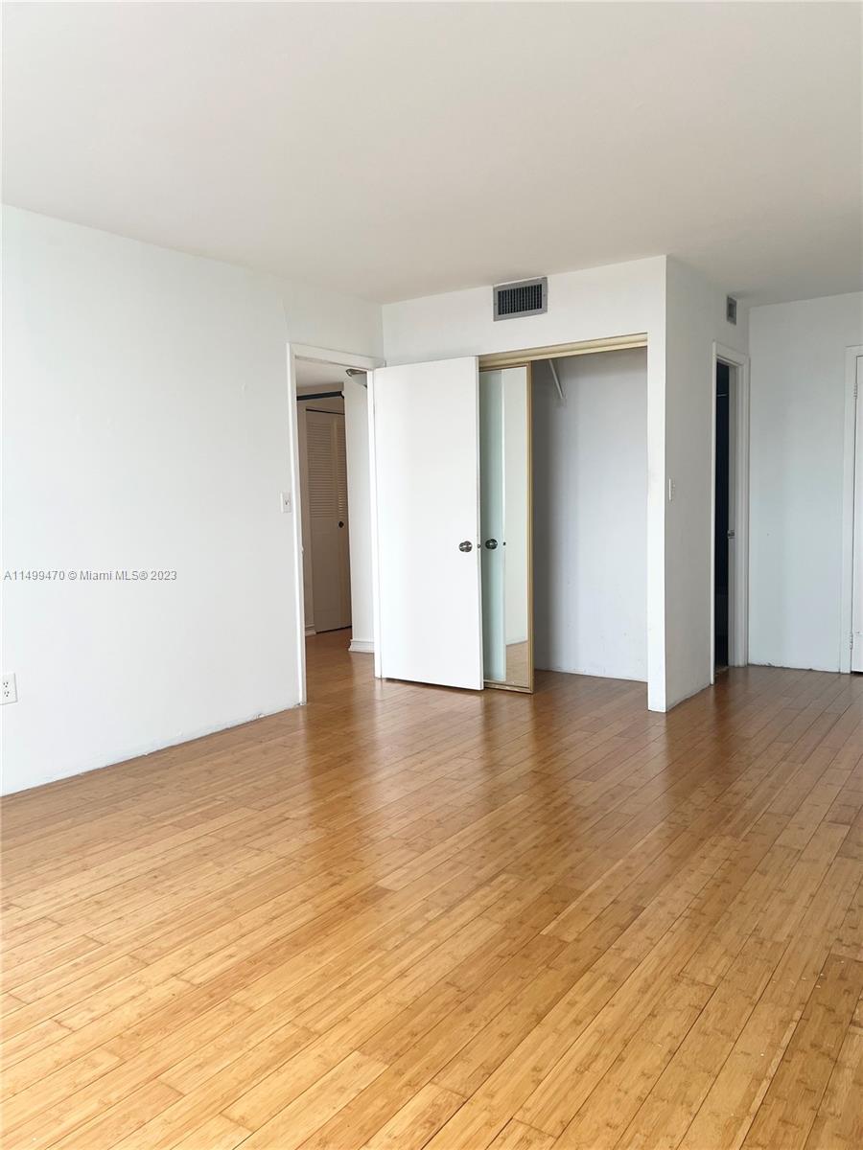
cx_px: 432
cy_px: 575
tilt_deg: -4.8
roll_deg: +1.5
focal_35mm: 26
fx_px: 864
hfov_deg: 53.1
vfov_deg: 67.3
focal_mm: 5.7
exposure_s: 1/121
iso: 80
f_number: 1.5
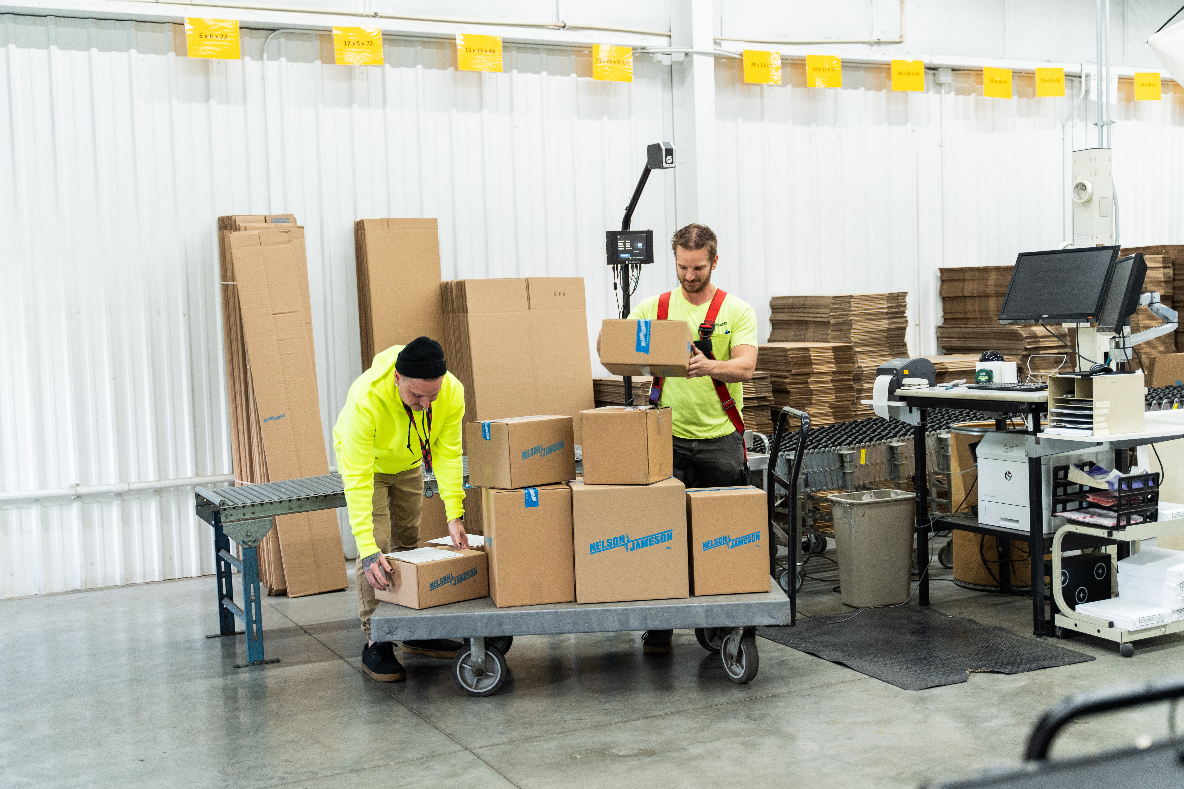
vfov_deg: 32.6
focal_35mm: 41
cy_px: 394
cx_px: 592
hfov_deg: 47.4
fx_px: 1348
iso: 1250
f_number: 2.8
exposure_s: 1/160
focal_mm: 41
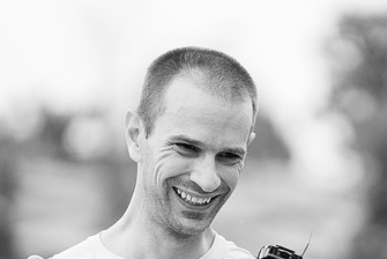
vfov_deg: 4.3
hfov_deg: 6.4
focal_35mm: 322
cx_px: 241
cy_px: 212
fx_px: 3464
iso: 3200
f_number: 3.2
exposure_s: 1/1600
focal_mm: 186
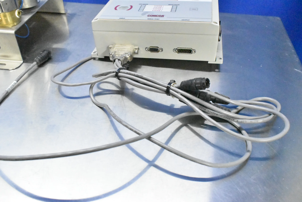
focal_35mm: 33
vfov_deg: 40.0
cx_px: 151
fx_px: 277
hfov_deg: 57.2
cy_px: 101
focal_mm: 22
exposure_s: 1/320
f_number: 8
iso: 25600
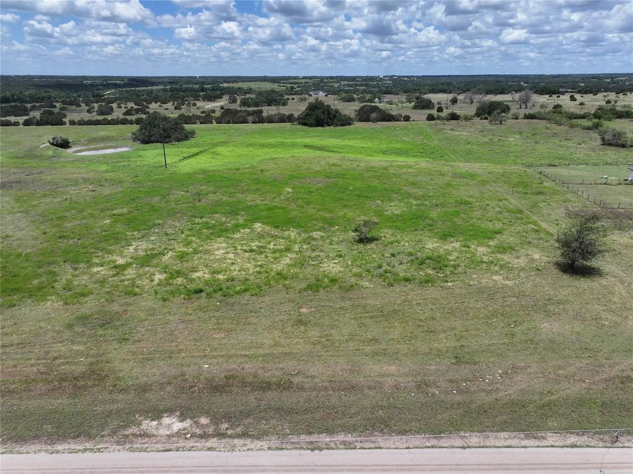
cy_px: 237
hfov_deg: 71.6
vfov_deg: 56.8
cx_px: 316
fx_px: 439
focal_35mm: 24
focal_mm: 12.29
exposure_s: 1/320
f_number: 2.8
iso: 100
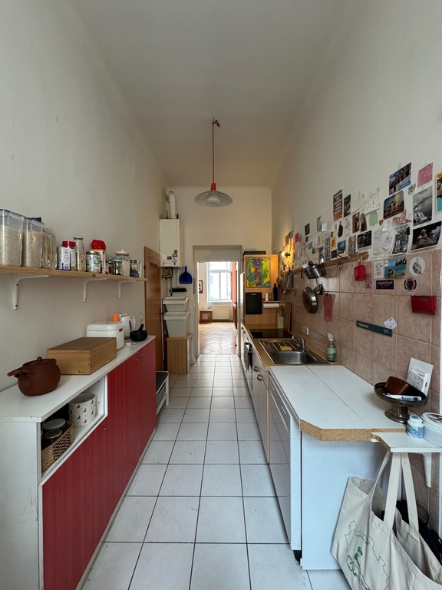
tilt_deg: -1.7
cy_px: 295
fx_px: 238
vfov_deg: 102.1
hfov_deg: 85.7
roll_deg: +0.3
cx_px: 221
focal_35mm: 14
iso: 320
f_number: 2.2
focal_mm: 2.22
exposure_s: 1/100
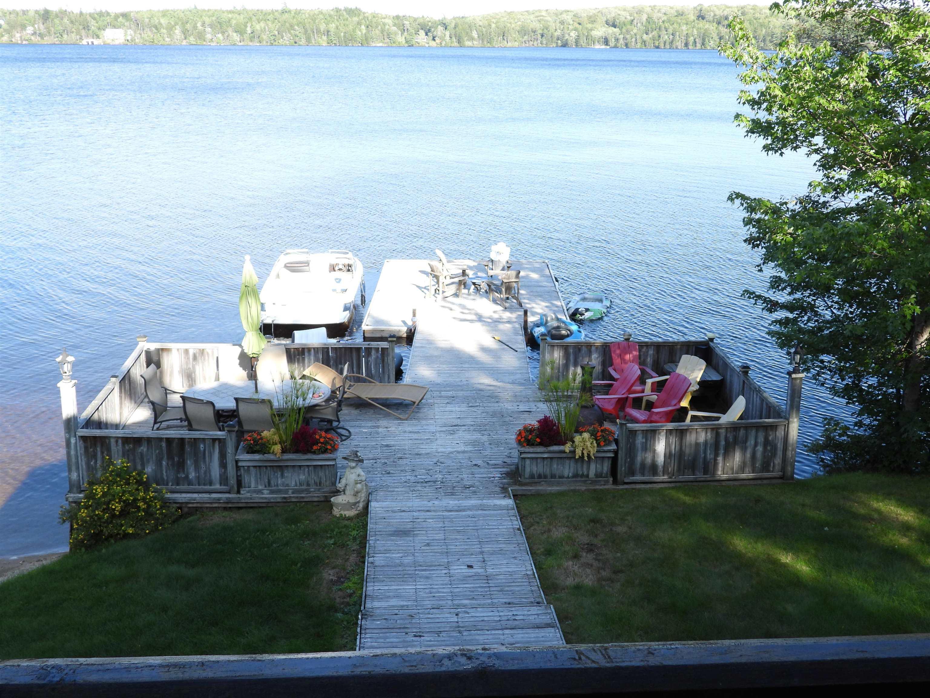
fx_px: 940
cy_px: 349
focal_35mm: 35
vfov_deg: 40.7
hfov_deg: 52.6
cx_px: 465
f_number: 3.2
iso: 100
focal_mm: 6.3
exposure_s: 1/320
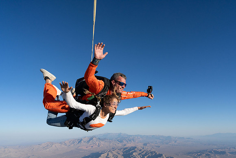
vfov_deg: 53.2
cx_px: 118
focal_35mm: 24
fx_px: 157
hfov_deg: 73.7
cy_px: 79
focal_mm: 24
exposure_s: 1/2000
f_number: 9
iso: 800
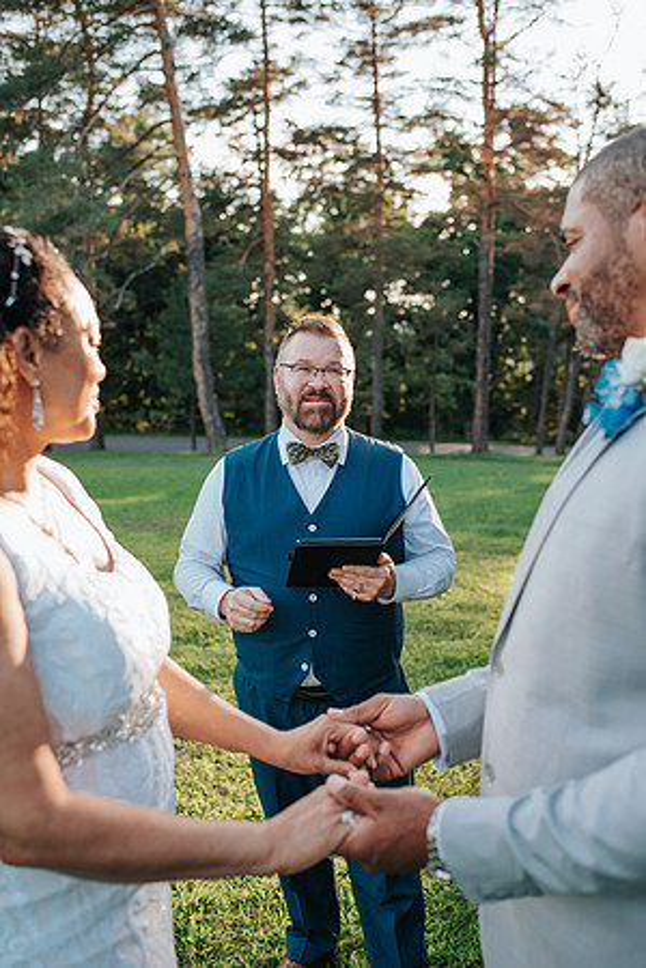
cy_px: 484
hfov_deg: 37.9
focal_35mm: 35
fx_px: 942
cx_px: 323
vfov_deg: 54.4
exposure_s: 1/1250
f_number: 3.2
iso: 800
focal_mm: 35
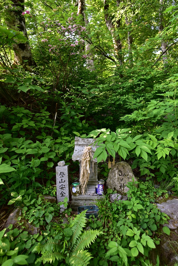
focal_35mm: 20
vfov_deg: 84.0
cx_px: 89
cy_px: 133
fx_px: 148
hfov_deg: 61.9
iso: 200
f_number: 3.5
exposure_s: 1/125
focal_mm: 20
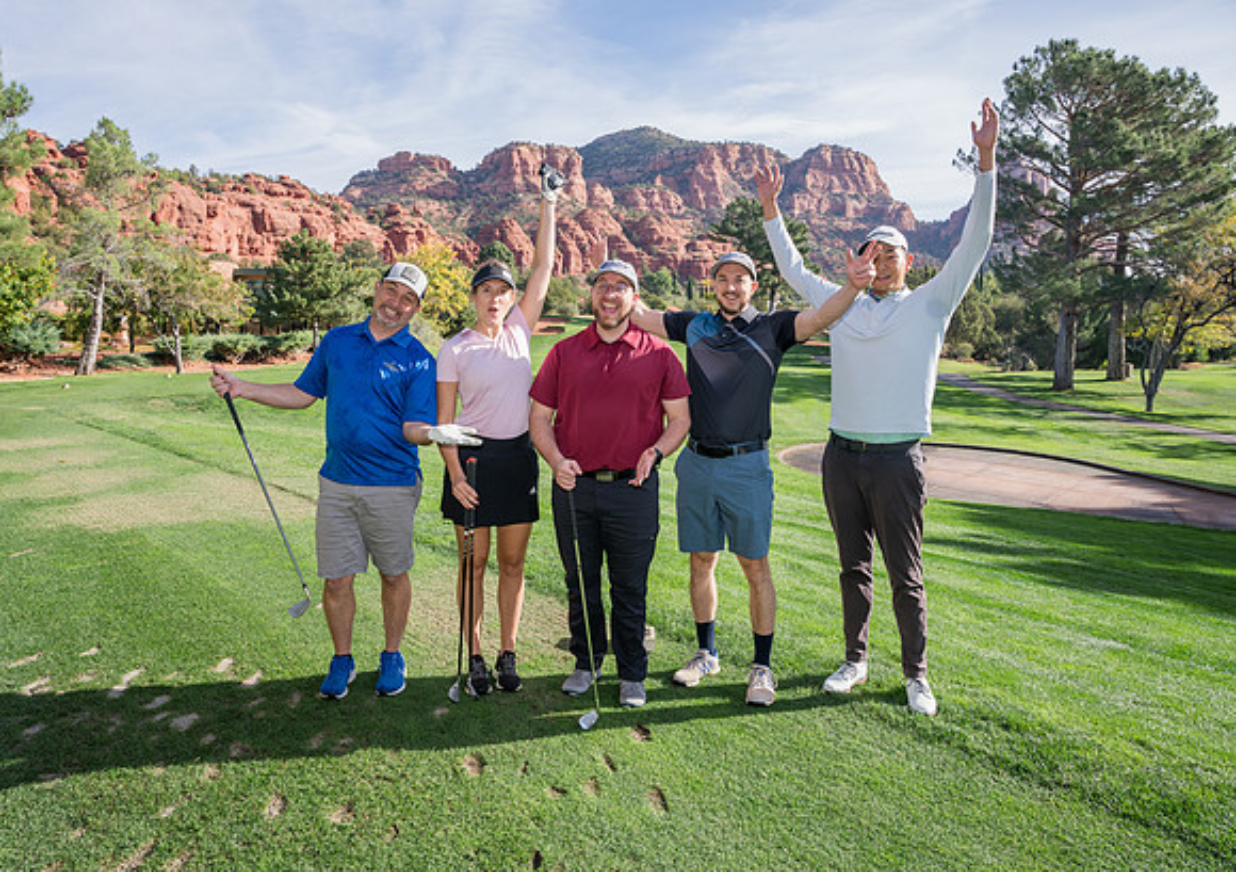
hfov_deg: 70.6
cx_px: 583
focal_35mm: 25
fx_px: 871
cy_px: 436
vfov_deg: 53.1
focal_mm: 24
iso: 250
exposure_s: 1/500
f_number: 5
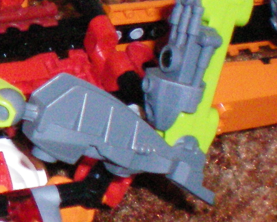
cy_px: 39
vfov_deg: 9.4
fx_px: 1345
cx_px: -160
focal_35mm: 164
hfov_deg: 11.2
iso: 400
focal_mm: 6.3
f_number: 3.1
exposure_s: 1/60
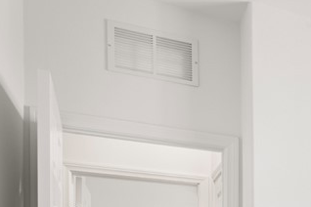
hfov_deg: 26.8
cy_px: 289
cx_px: 442
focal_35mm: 58
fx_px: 501
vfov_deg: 20.7
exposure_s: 1/20
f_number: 8
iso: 400
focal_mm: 17
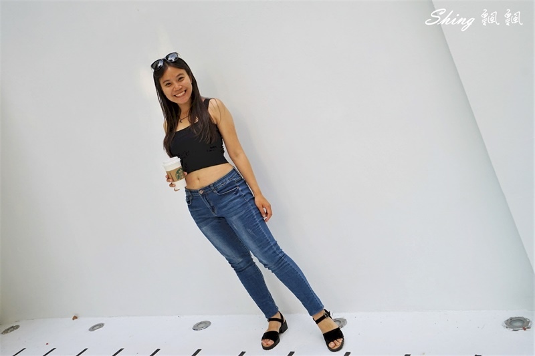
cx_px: 268
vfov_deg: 37.8
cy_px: 178
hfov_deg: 54.4
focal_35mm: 35
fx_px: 520
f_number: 5.6
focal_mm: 35
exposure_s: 1/250
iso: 640
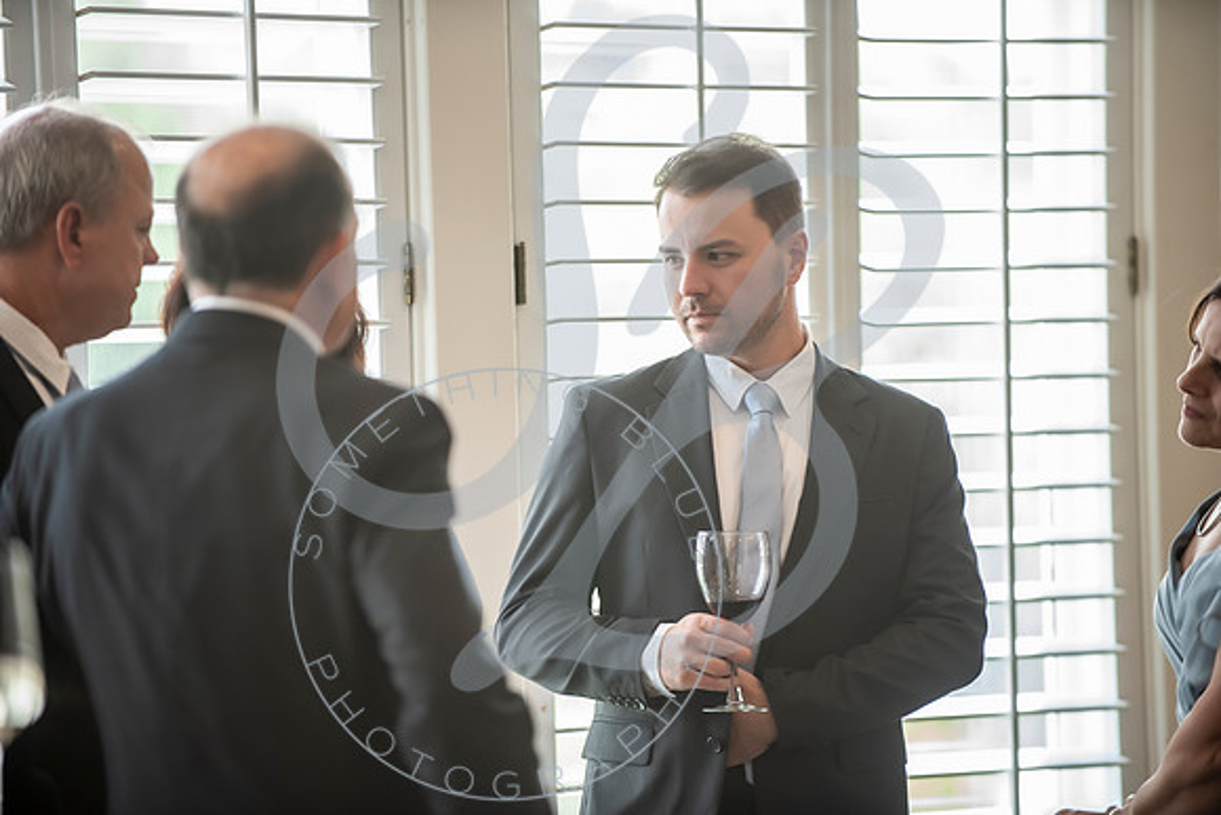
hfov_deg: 10.3
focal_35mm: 200
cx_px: 610
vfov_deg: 6.9
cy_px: 408
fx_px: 6785
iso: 1000
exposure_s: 1/250
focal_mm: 200
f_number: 2.8
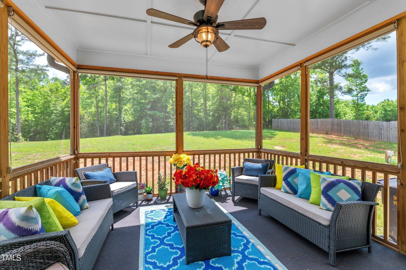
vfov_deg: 77.2
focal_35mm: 15
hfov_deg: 100.4
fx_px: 169
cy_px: 135
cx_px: 203
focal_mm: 15
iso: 400
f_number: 6.3
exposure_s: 1/500
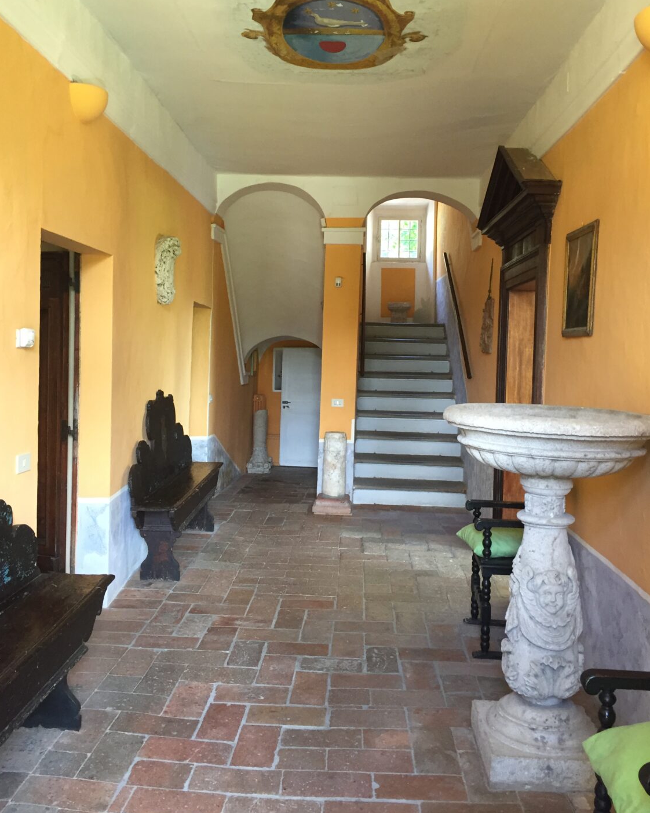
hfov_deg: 47.1
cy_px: 373
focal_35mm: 31
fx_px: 746
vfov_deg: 57.1
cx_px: 322
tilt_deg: +0.2
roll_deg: -2.0
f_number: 2.2
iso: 160
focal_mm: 4.15
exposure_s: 1/33
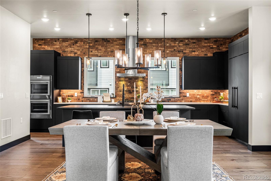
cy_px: 90
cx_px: 136
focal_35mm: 31
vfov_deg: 42.4
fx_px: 234
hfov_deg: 60.3
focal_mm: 31
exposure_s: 1/3
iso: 200
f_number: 8
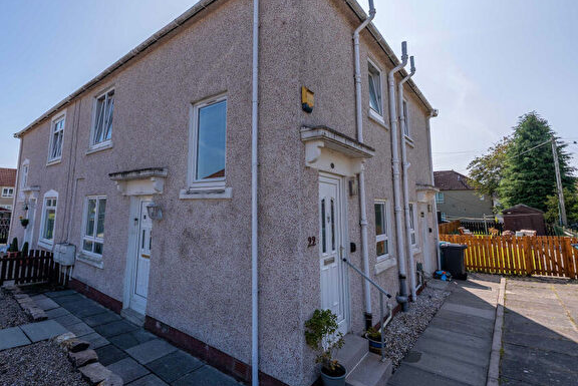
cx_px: 247
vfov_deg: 70.2
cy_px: 166
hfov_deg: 92.6
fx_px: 273
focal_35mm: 17
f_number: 7.1
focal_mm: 14
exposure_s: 1/1000
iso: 80
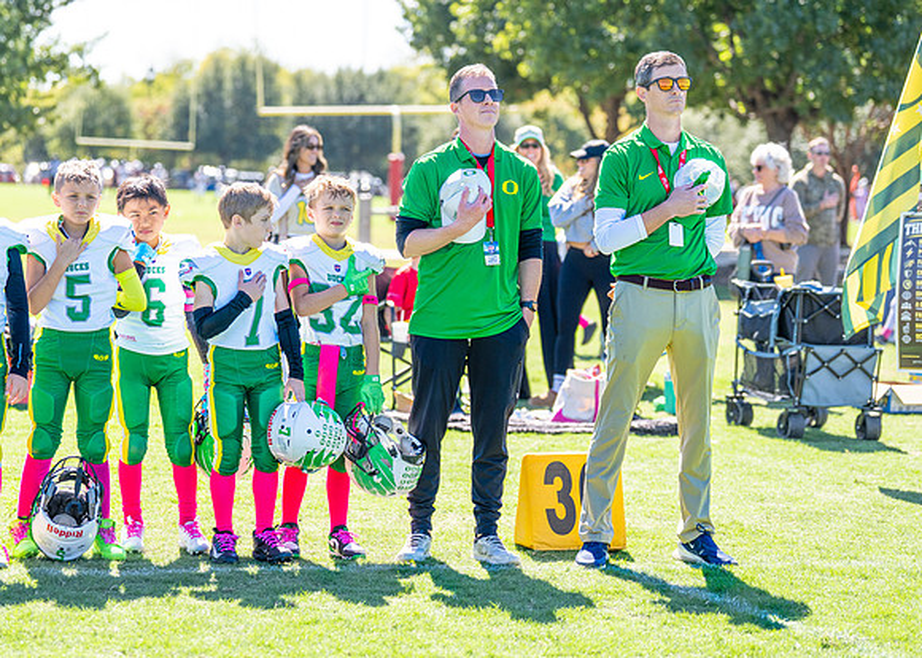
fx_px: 3010
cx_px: 346
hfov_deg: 17.4
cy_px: 307
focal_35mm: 115
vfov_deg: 12.5
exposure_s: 1/1250
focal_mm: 90
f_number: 2.8
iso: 160
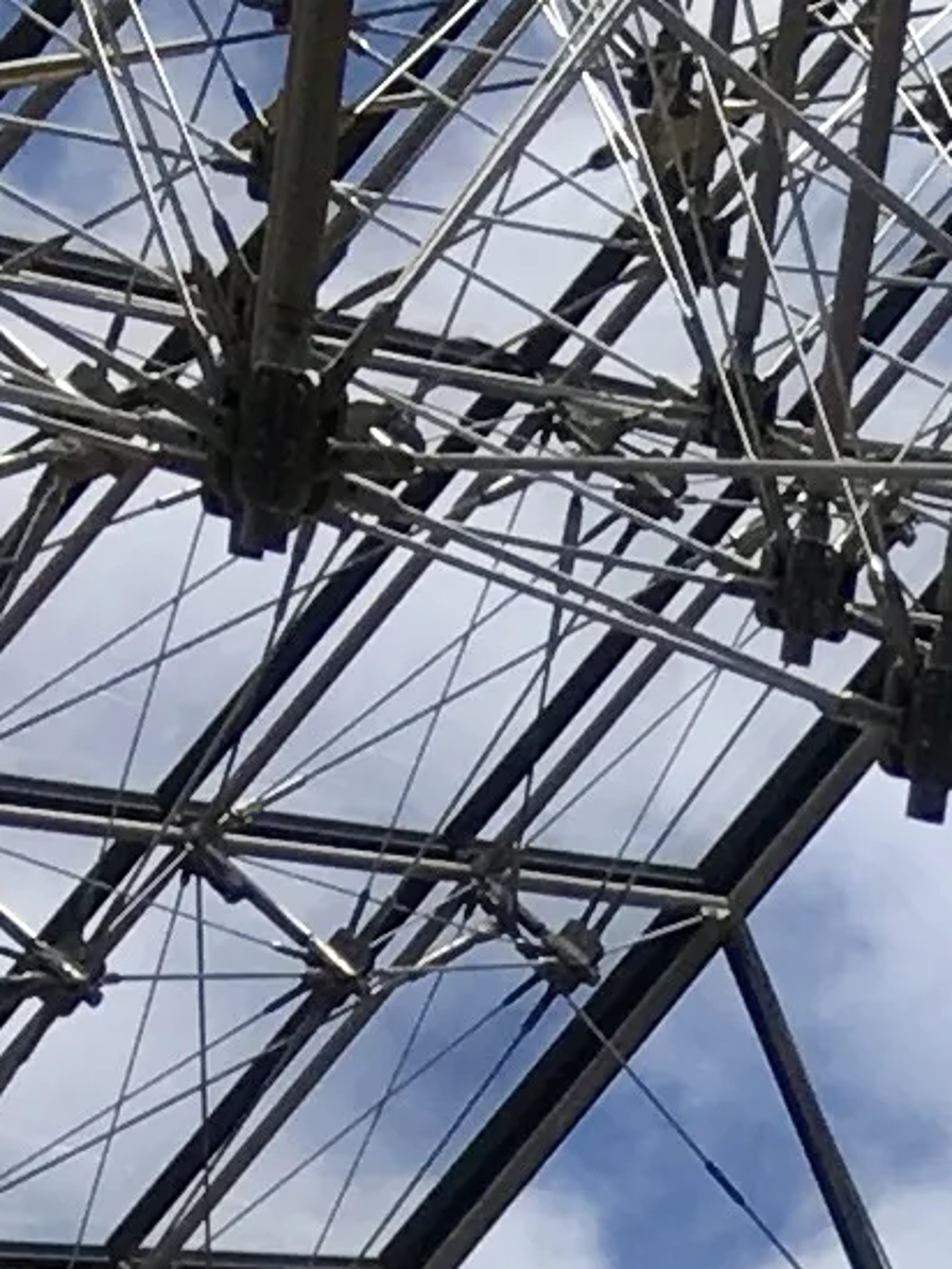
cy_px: 4269
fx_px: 7807
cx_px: 1611
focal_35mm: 213
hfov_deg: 6.8
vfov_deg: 7.6
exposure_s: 1/1923
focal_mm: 4.15
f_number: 2.2
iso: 25
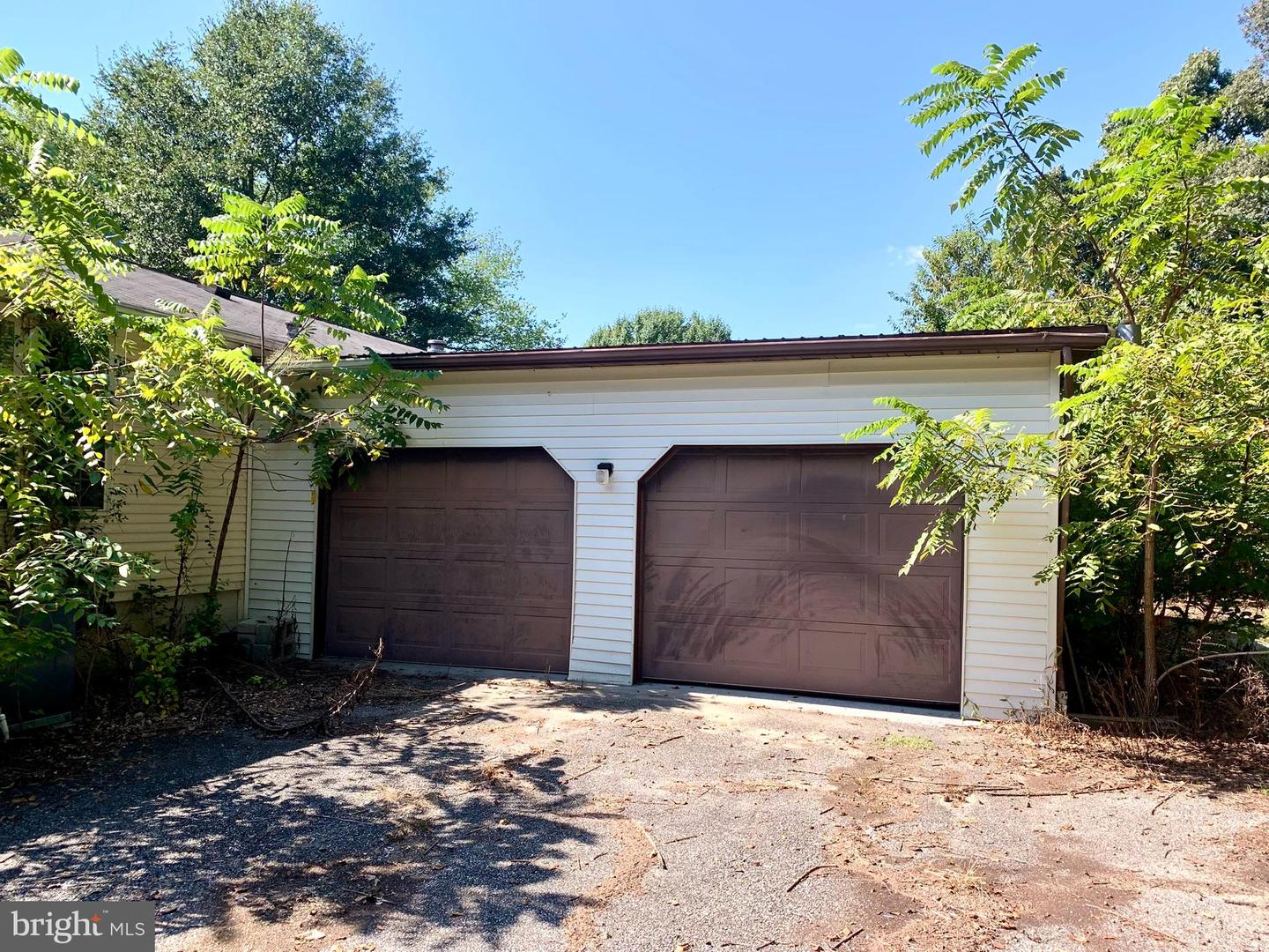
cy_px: 476
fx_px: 953
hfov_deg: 67.3
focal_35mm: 26
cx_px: 634
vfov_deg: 53.1
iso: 25
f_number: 1.8
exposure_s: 1/991
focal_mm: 4.25
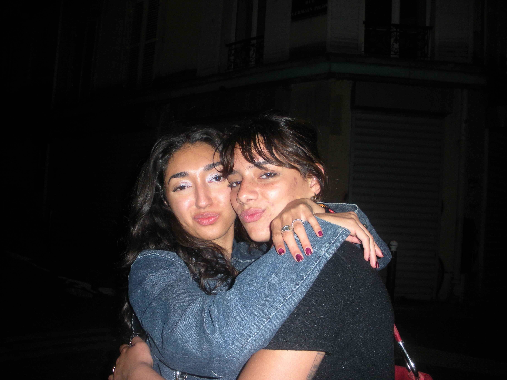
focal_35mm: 36
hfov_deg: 51.4
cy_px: 190
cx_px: 254
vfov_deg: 39.7
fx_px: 527
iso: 145
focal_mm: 6.3
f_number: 3.5
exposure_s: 1/60
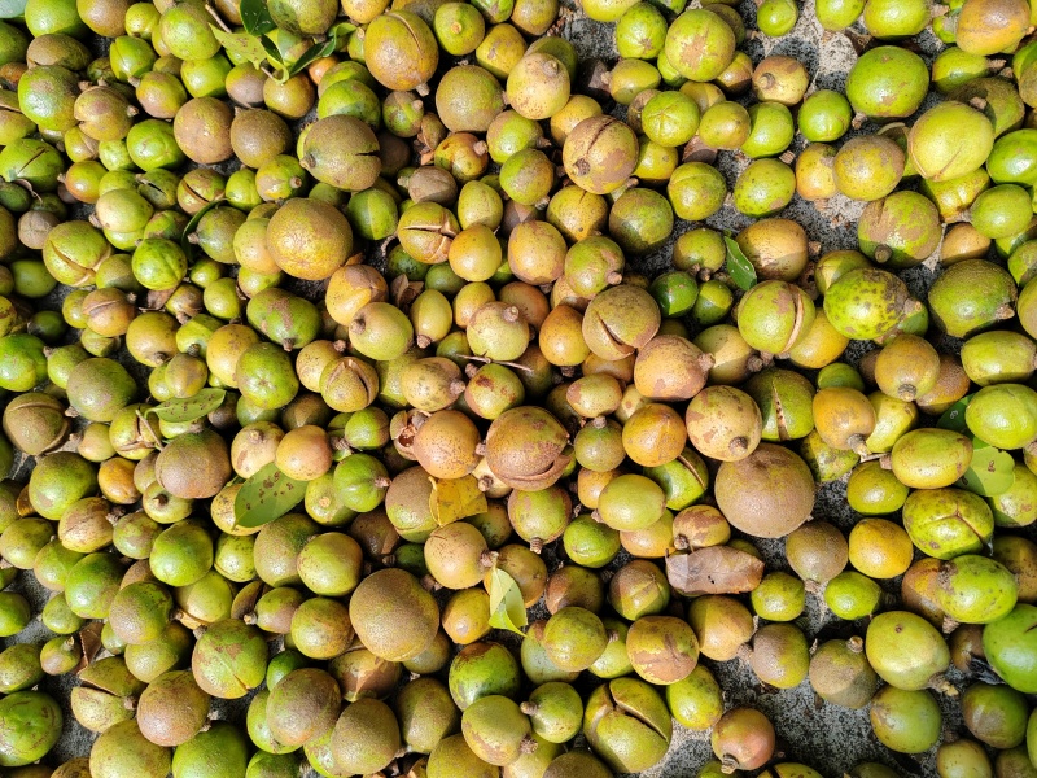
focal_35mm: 27
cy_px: 389
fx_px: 809
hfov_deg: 65.3
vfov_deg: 51.4
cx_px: 518
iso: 100
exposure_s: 1/370
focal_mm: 6.14
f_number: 1.8
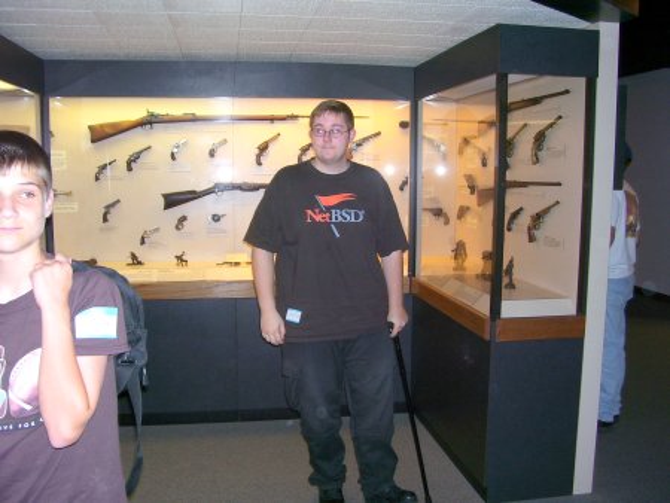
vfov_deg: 41.8
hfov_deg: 53.9
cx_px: 335
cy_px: 252
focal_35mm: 34
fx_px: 658
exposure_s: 1/60
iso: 80
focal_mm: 5.6
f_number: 2.7
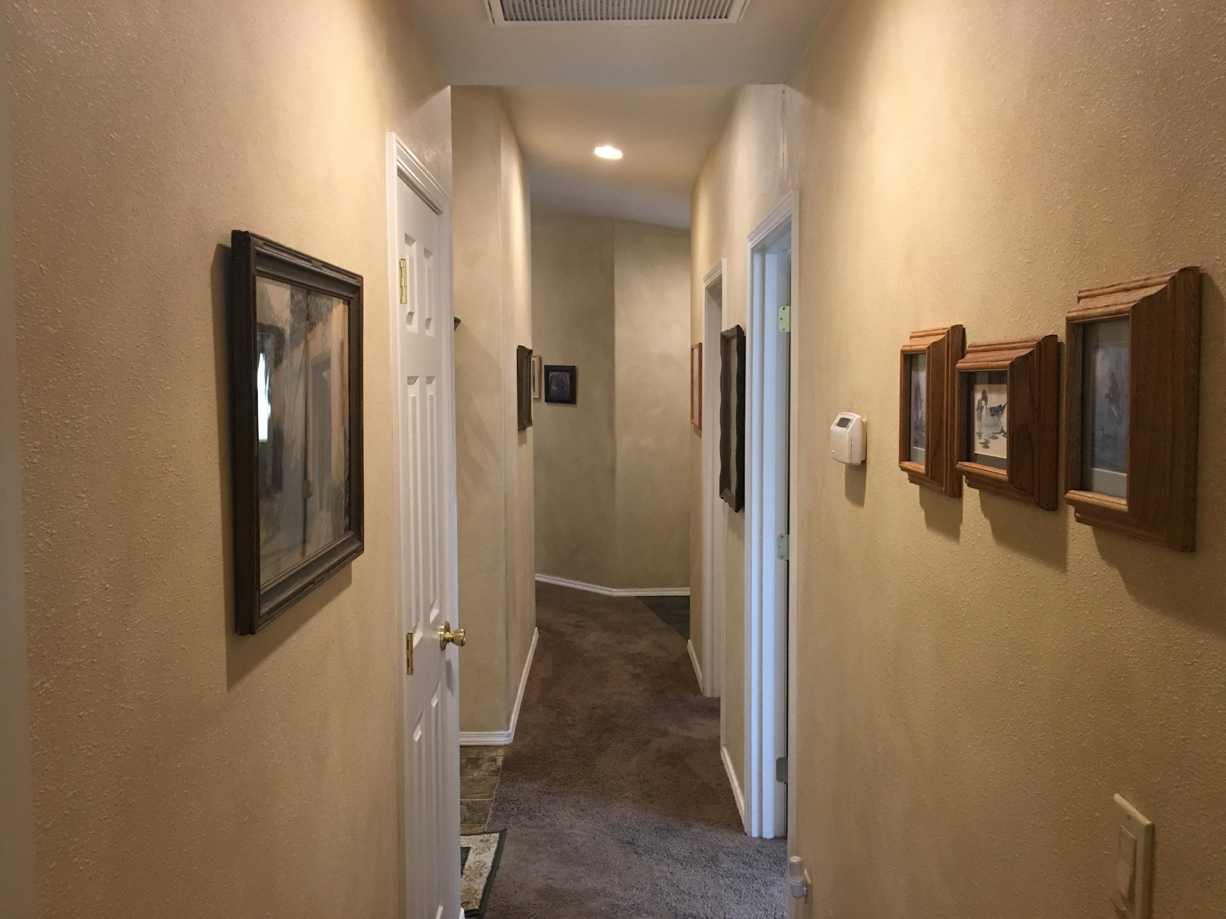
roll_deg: -0.3
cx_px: 613
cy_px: 460
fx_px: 1027
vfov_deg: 48.2
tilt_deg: -1.9
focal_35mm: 29
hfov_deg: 61.7
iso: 64
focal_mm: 4.15
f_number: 2.2
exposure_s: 1/15
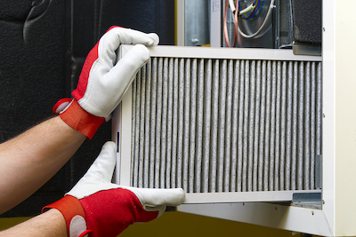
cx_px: 178
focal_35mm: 105
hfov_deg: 19.4
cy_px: 118
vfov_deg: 13.1
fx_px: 1039
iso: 200
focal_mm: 70
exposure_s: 1/125
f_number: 5.6
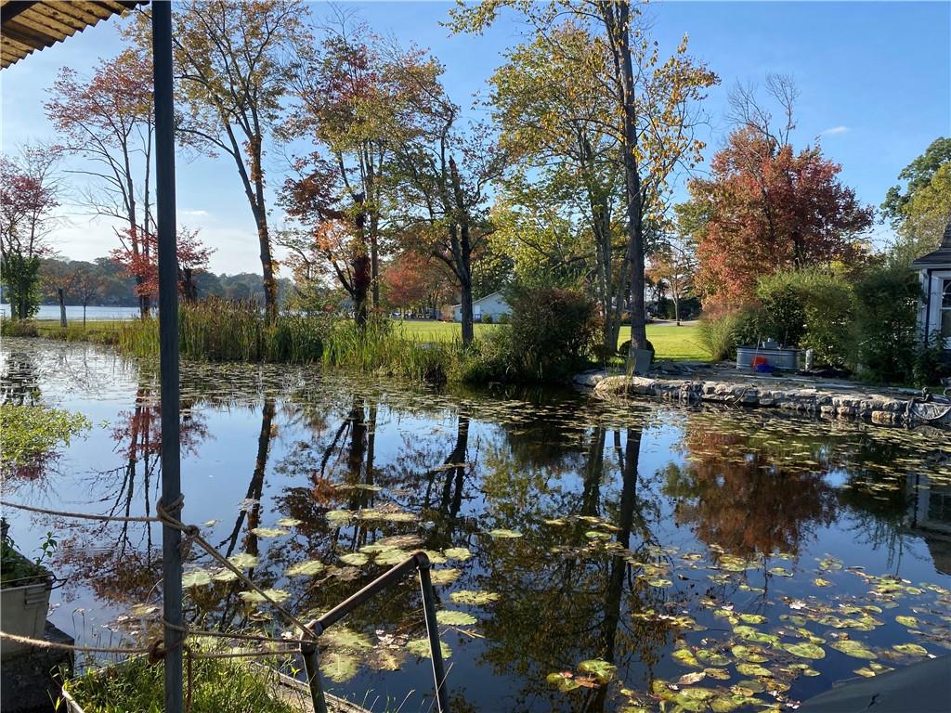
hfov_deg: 67.3
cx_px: 476
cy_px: 356
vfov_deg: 53.1
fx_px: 714
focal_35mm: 26
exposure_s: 1/1543
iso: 32
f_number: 1.8
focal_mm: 4.25
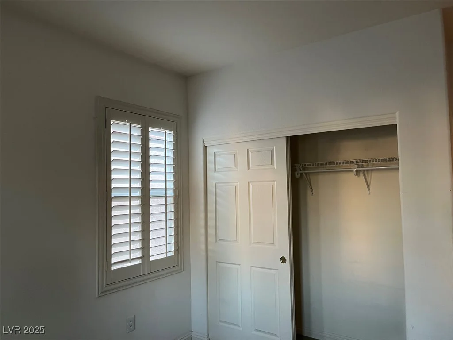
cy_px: 170
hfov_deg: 67.3
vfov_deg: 53.1
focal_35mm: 26
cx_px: 226
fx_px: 340
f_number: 1.6
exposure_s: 1/60
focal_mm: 5.1
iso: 320
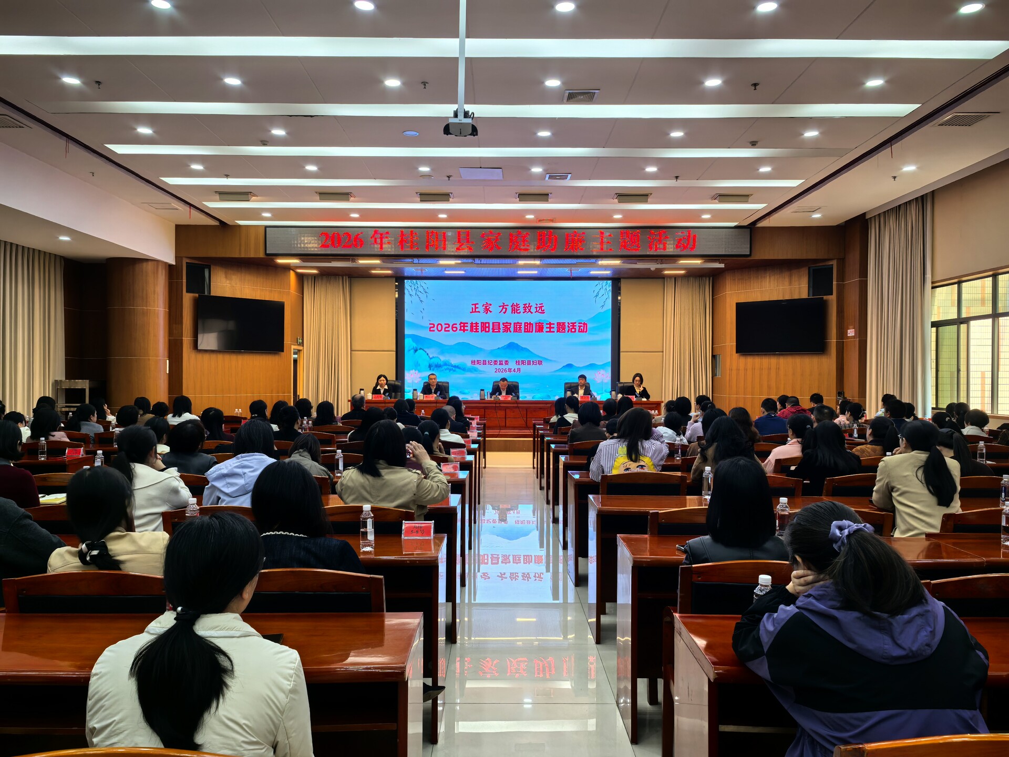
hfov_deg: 65.3
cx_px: 504
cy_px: 378
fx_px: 787
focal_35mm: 27
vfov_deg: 51.4
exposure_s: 1/100
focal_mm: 5.75
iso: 64
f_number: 4
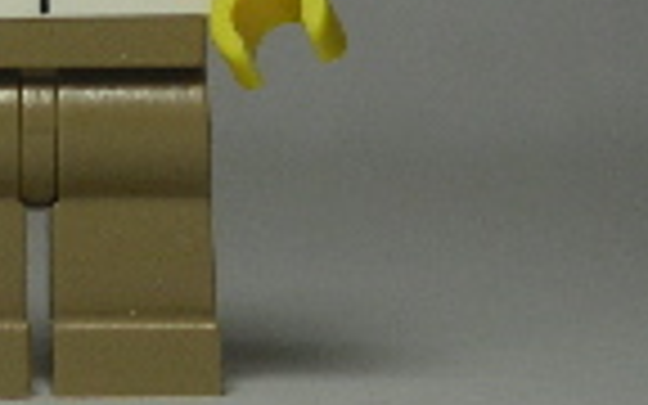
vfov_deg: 3.8
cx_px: 43
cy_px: -112
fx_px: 6146
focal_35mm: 348
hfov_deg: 6.0
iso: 50
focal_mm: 17.1
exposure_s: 1/111
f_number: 3.6
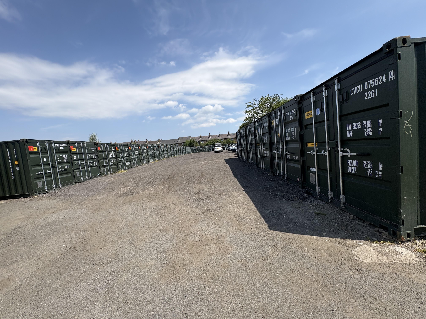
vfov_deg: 85.7
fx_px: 172
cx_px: 213
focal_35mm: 14
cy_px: 160
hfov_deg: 102.1
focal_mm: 2.22
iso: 50
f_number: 2.2
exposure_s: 1/1976
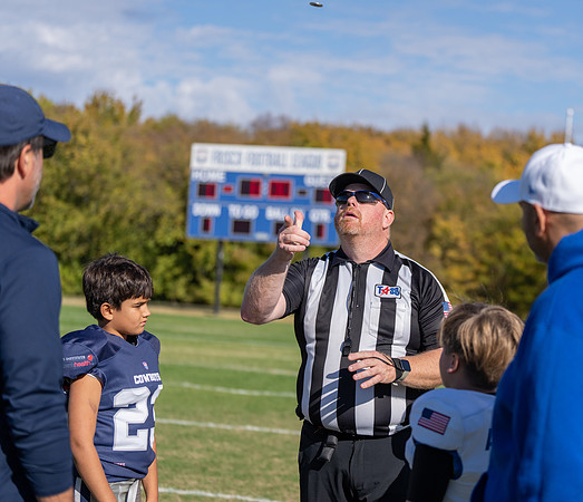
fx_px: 1475
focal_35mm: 83
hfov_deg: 22.3
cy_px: 250
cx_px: 375
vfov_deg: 19.3
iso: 400
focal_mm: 70
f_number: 2.8
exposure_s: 1/8000
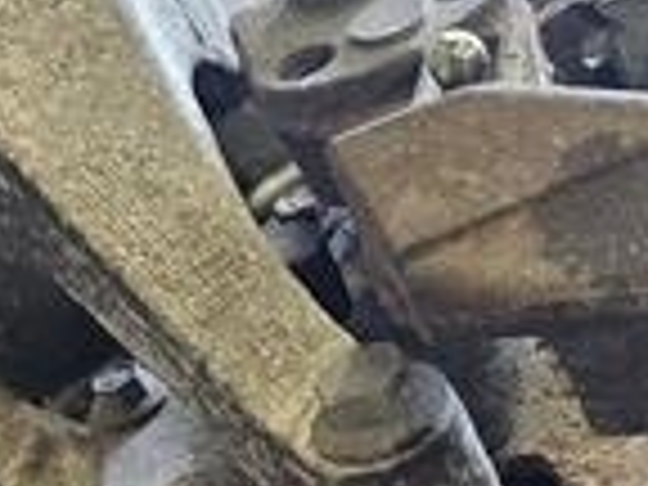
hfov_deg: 18.3
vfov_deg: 14.3
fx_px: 1909
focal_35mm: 102
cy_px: 486
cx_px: 770
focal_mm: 5.4
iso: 400
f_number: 1.8
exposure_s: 1/100
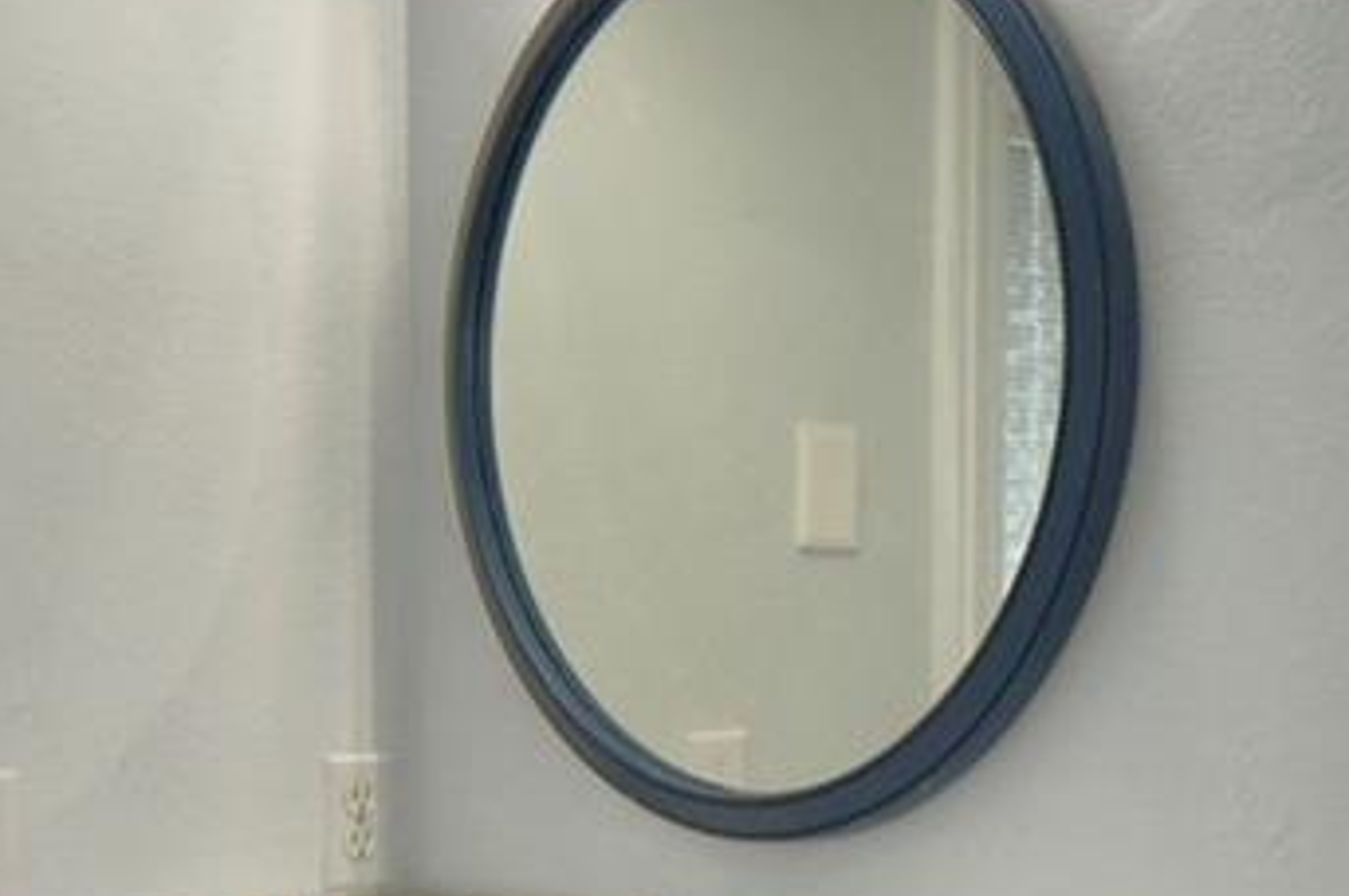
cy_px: 719
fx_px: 2620
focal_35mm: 70
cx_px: 1227
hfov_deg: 27.8
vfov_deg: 19.2
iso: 110
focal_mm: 10
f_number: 4.5
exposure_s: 1/60
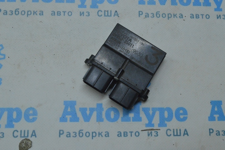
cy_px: 75
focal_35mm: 45
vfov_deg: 29.8
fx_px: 281
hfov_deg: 43.6
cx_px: 112
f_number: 16
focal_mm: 30
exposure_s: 1/125
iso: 3600
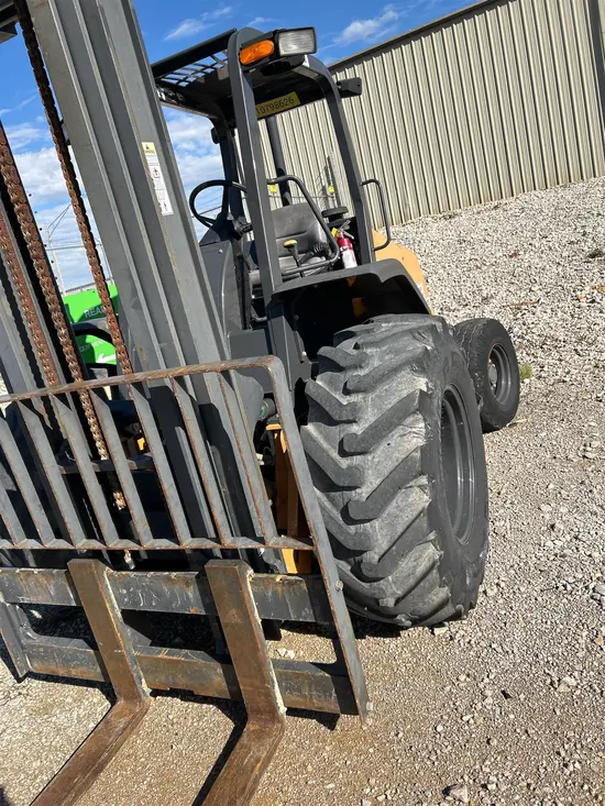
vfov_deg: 67.3
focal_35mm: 26
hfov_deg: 53.1
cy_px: 403
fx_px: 606
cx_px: 302
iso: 50
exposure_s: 1/3460
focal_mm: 5.7
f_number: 1.5
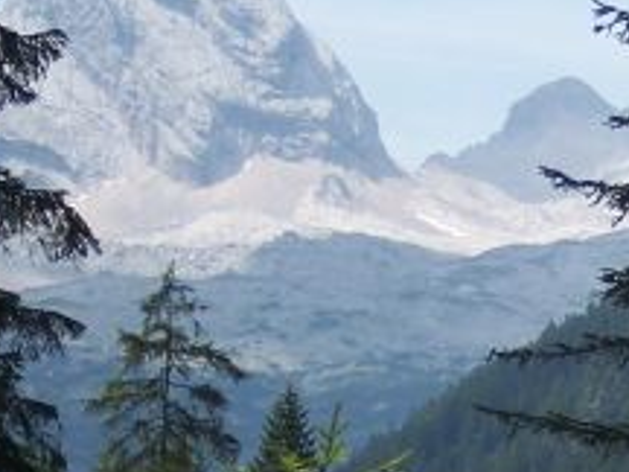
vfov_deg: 4.3
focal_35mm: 347
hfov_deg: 5.7
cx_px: 751
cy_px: 84
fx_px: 6305
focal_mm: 24
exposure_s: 1/500
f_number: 4.8
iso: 100
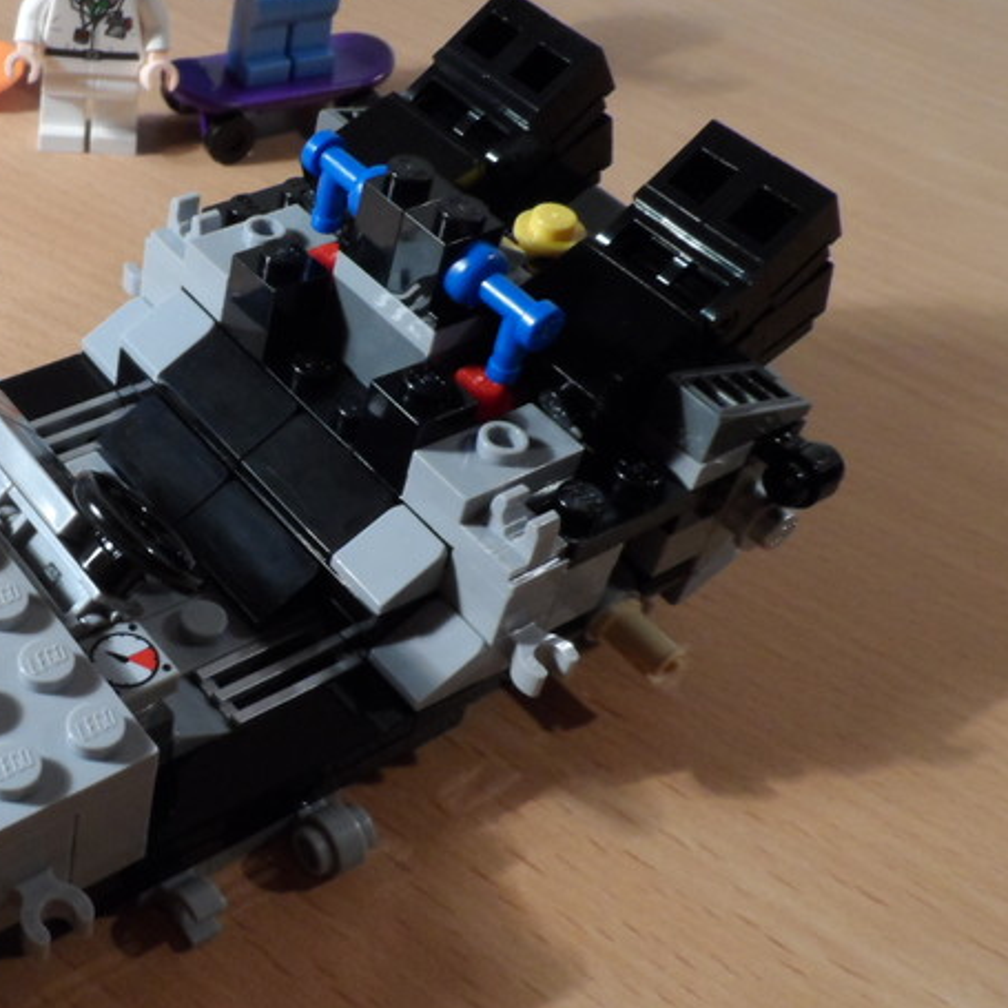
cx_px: 113
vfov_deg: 40.0
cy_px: 502
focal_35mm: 42
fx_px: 1384
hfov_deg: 37.6
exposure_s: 1/20
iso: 200
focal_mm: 4
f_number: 3.2
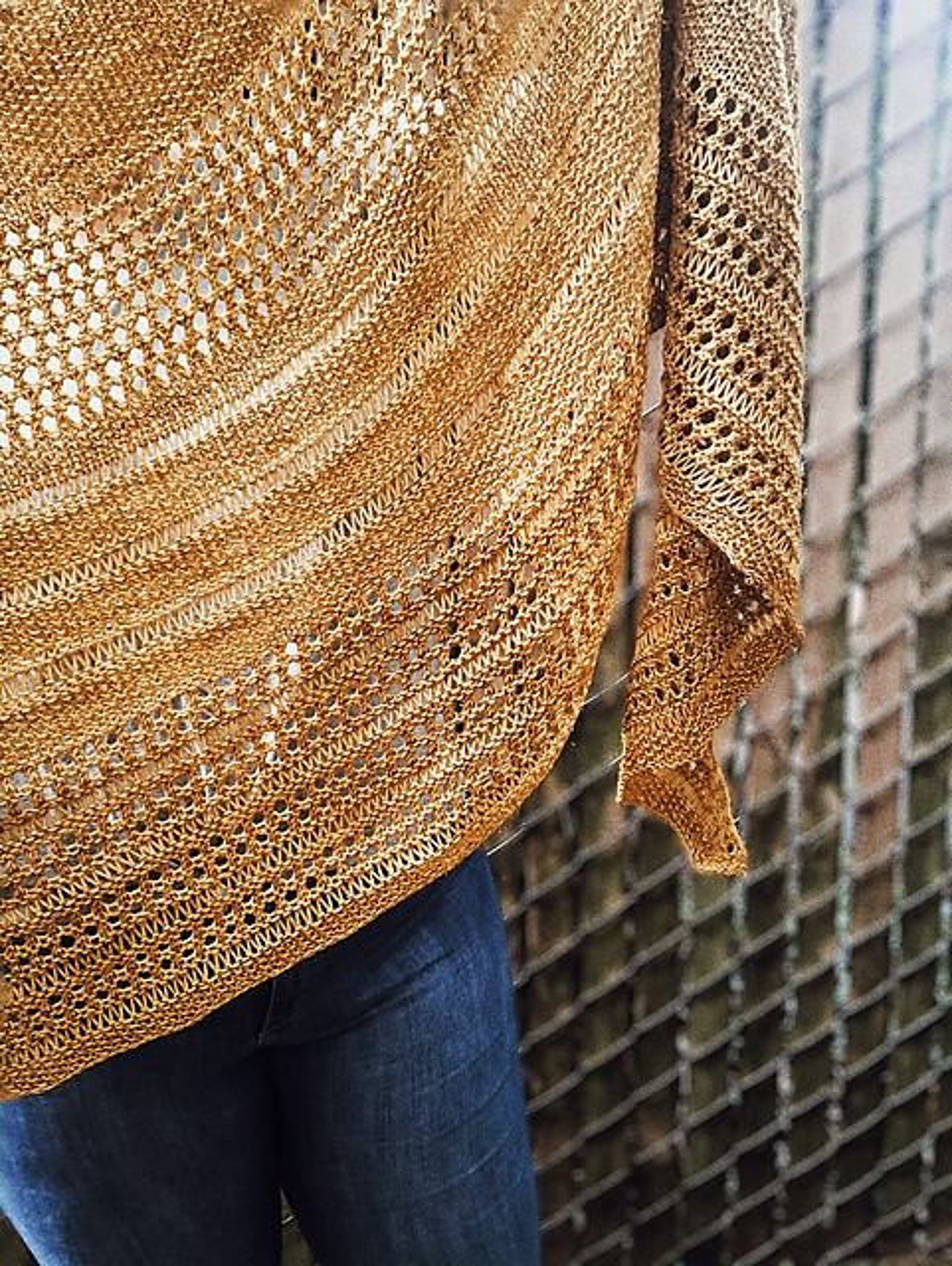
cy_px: 633
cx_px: 476
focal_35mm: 32
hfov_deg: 44.2
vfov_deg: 56.8
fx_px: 1172
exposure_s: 1/60
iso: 125
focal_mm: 2.87
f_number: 2.2
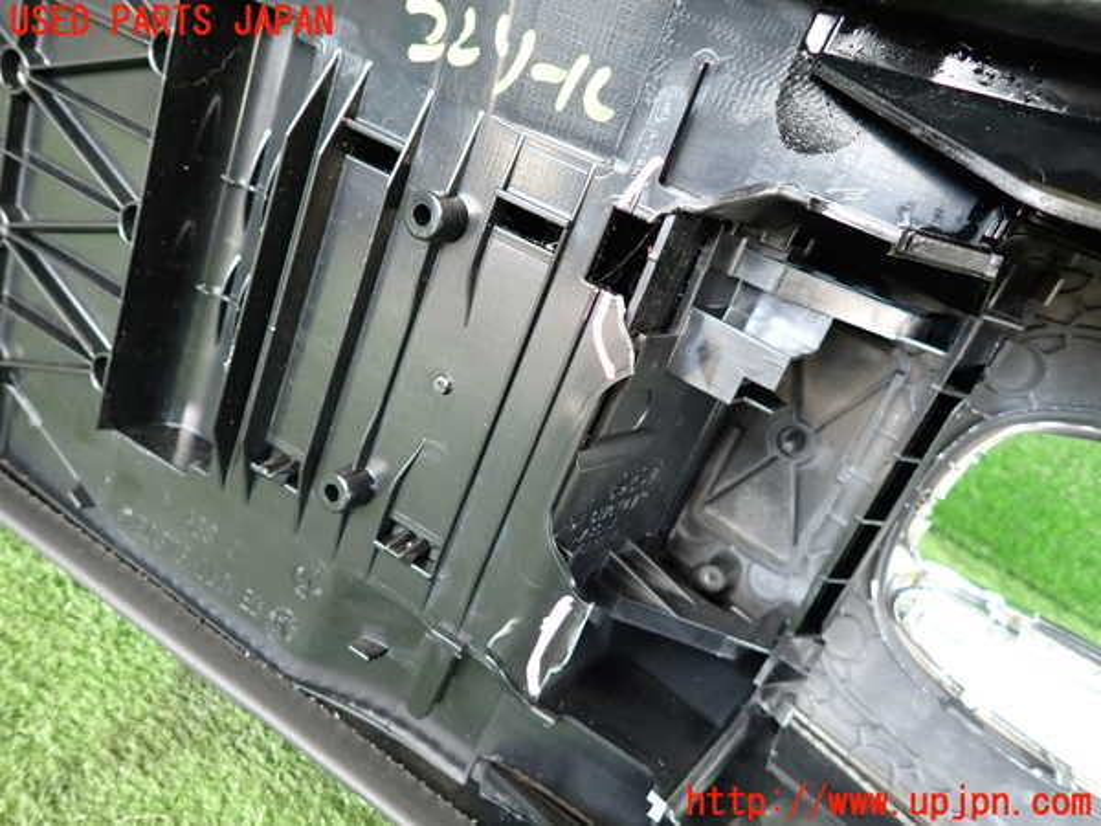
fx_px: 795
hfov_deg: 69.4
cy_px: 413
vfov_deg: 54.9
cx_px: 550
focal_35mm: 25
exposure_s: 1/30
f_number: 2
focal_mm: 4.5
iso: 320
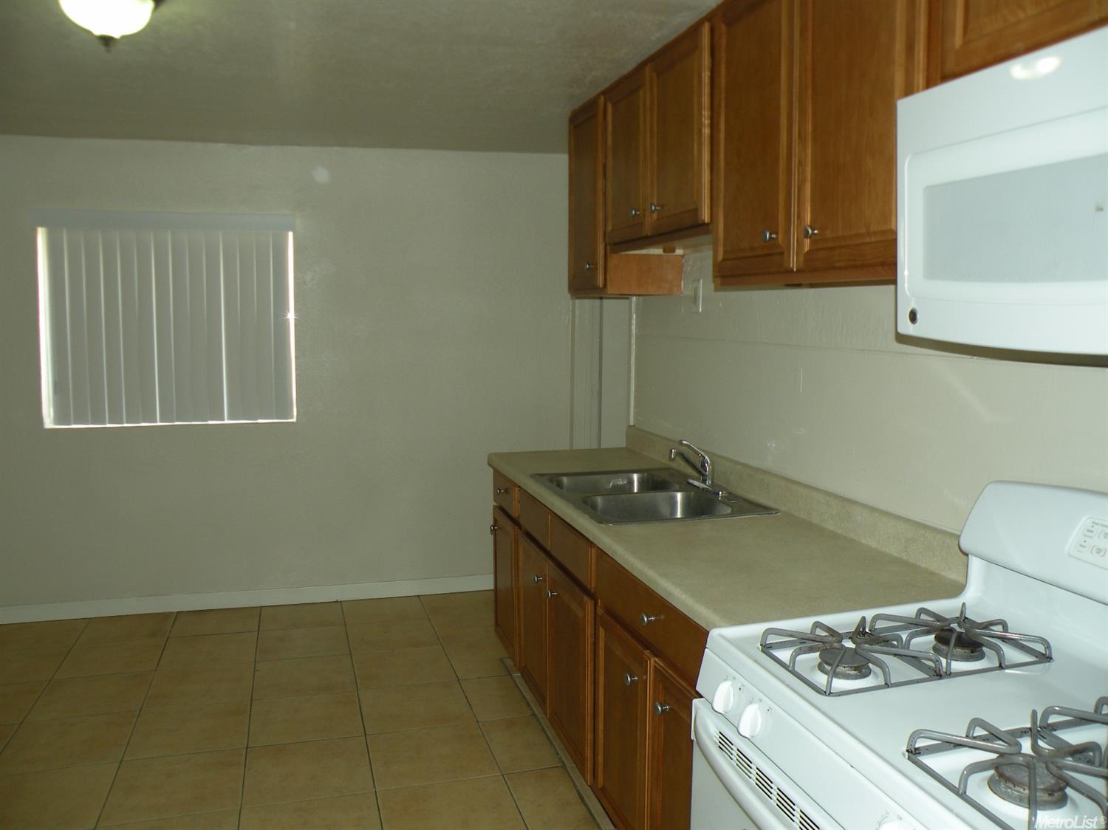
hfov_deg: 65.3
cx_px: 554
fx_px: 864
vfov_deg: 51.3
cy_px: 415
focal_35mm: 27
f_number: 2.8
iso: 64
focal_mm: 4.7
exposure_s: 1/30
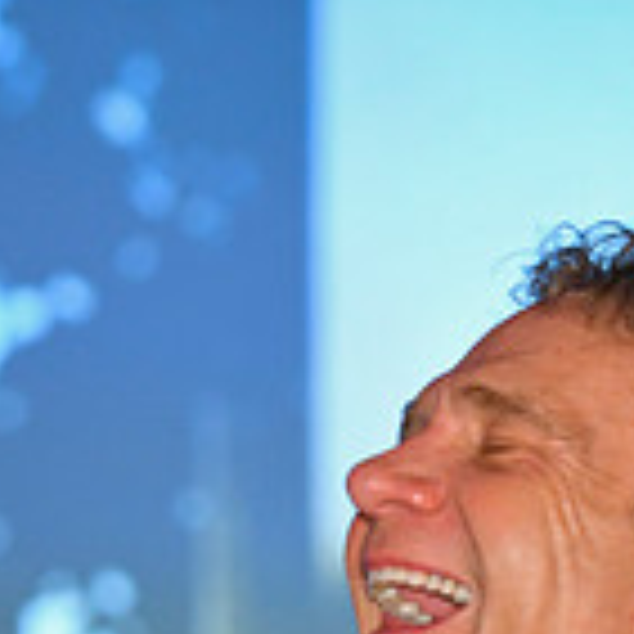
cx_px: -45
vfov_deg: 4.0
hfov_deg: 4.0
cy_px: 794
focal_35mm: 438
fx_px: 9076
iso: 1600
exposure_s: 1/80
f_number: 3.2
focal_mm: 125
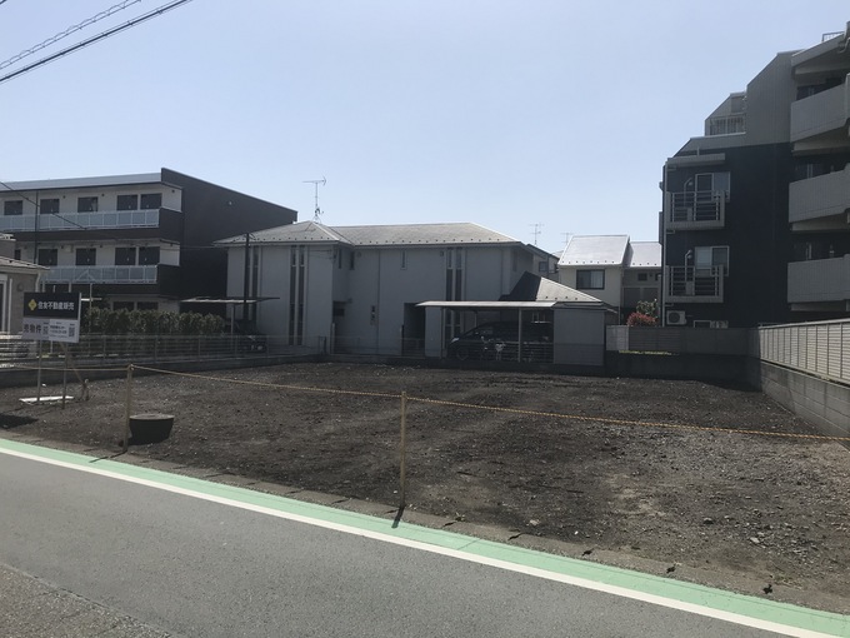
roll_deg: -1.4
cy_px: 319
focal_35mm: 28
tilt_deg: +0.7
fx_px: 688
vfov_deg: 49.7
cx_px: 425
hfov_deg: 63.4
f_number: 1.8
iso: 20
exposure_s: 1/4367
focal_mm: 3.99
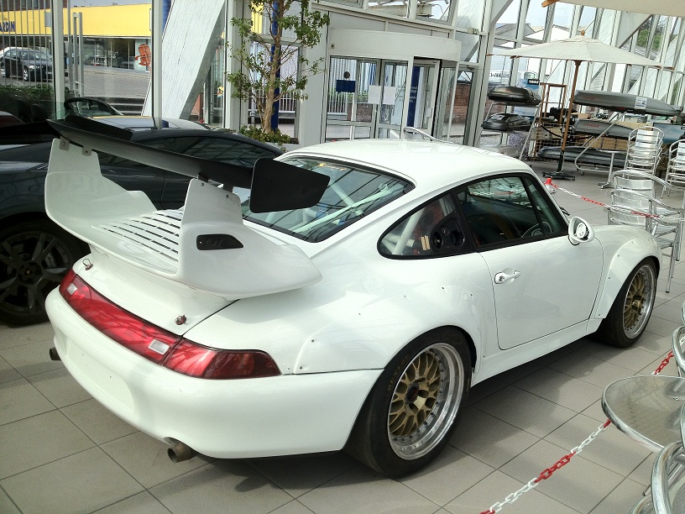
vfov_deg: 40.7
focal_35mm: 35
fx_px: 693
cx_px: 342
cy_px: 257
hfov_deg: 52.6
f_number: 2.4
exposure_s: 1/521
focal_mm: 4.28
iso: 64
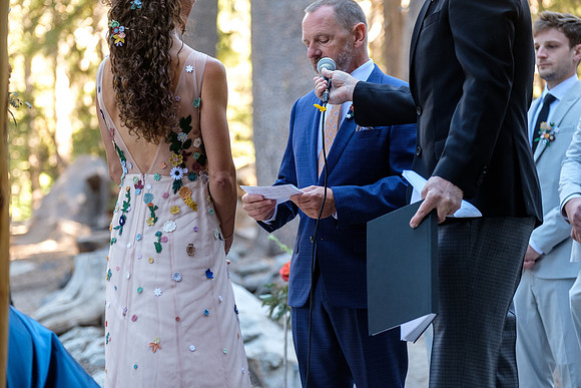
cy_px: 194
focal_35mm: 121
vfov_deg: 11.3
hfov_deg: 16.9
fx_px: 1953
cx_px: 290
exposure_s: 1/150
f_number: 2.8
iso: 1000
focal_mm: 80.4
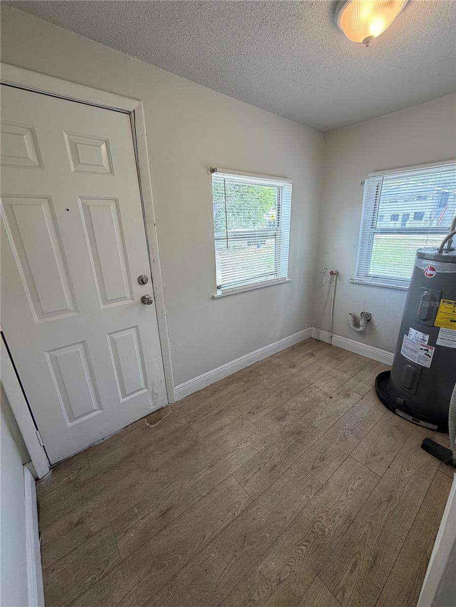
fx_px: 246
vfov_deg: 102.1
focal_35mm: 14
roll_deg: +2.3
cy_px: 304
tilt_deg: -18.2
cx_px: 228
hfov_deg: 85.7
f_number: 2.2
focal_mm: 2.22
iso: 160
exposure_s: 1/120
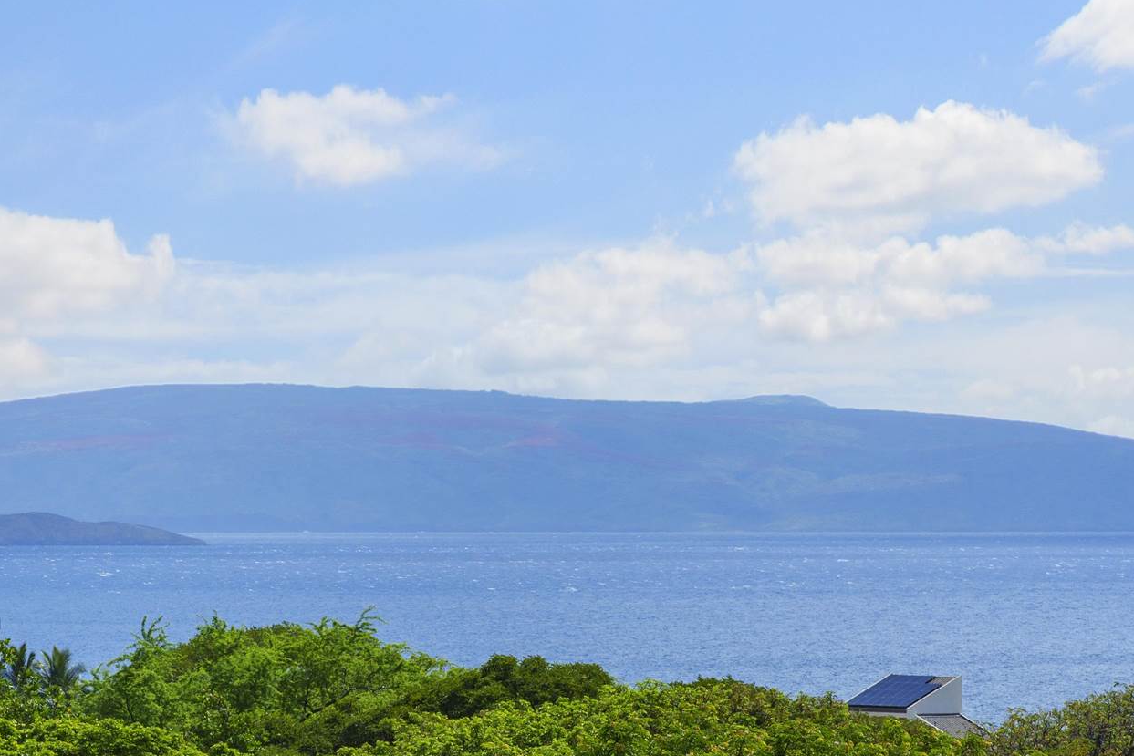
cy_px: 450
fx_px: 6615
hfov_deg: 9.8
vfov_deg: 6.5
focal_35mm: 210
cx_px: 261
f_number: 8
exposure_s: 1/500
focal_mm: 85
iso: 100
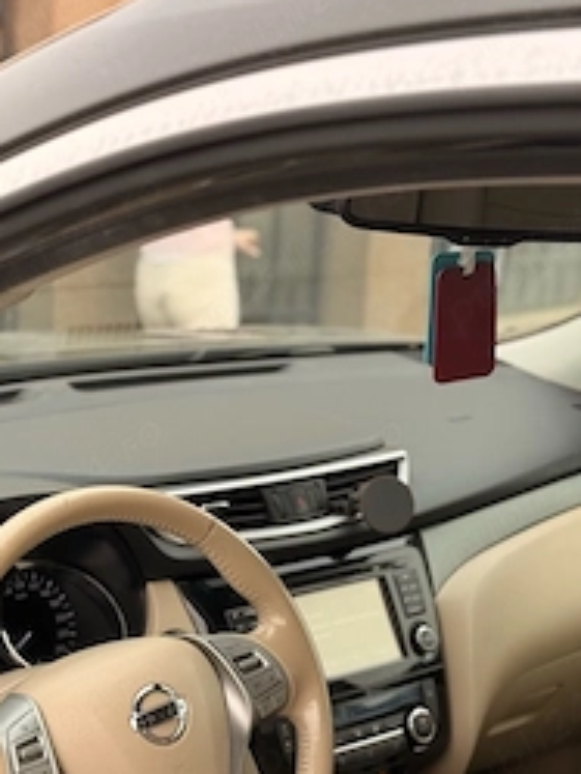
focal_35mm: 77
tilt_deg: -14.0
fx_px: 1722
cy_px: 532
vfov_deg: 25.2
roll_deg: -1.3
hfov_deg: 19.0
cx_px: 124
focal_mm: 6.76
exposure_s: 1/534
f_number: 1.78
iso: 100
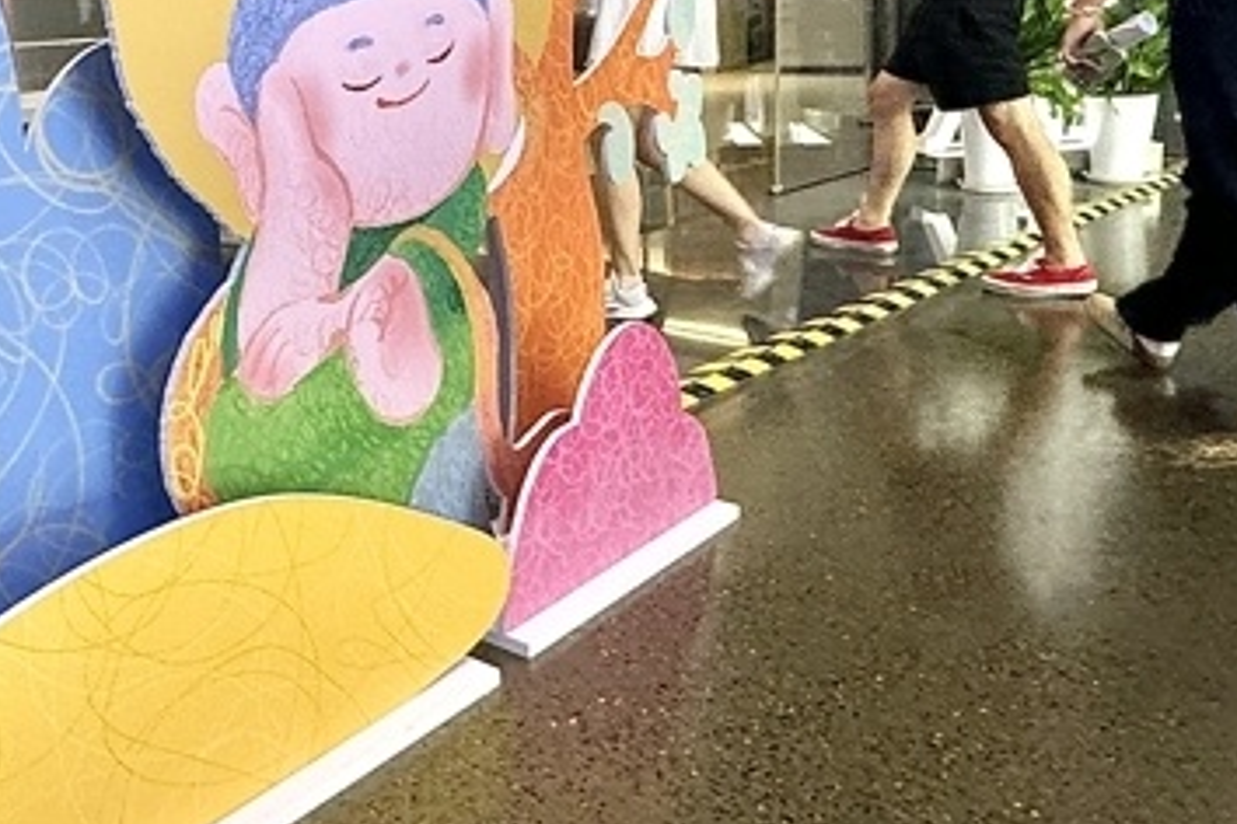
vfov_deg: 35.3
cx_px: 363
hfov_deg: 50.4
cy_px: 229
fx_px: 1271
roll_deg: +3.1
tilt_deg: -9.5
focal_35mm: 37
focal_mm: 2.22
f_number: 2.2
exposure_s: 1/60
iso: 400
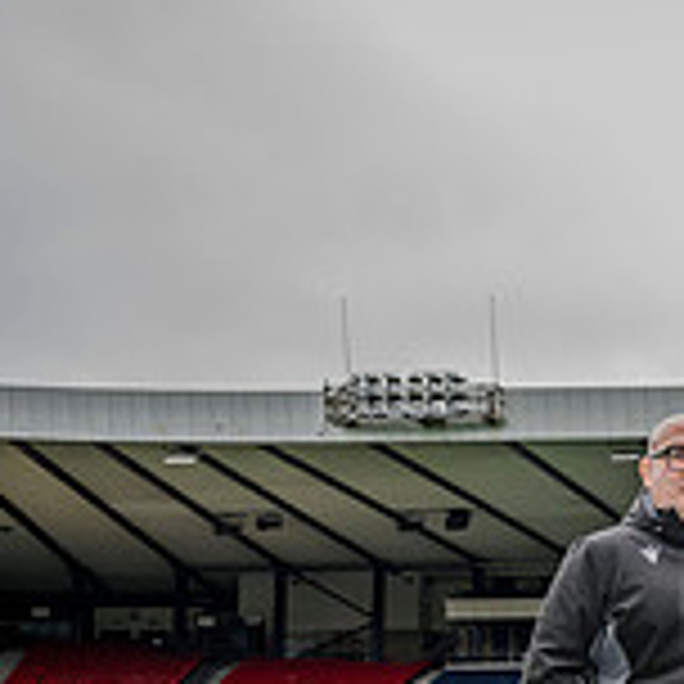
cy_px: 596
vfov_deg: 21.8
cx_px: 1148
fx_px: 1744
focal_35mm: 78
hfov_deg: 18.5
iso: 500
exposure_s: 1/160
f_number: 3.5
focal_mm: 24
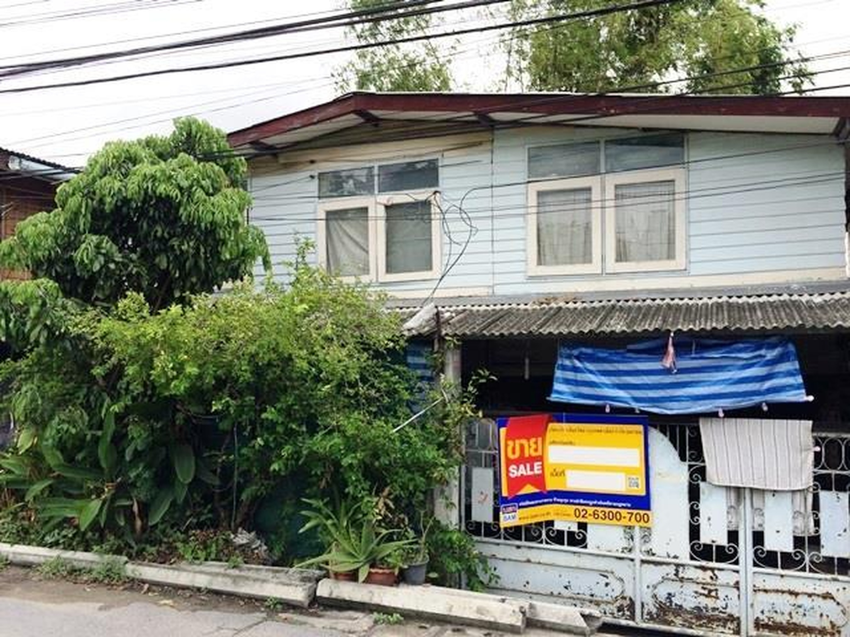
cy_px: 318
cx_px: 425
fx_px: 712
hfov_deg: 61.7
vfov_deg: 48.2
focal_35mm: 29
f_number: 2.2
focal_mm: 4.15
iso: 32
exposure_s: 1/1325
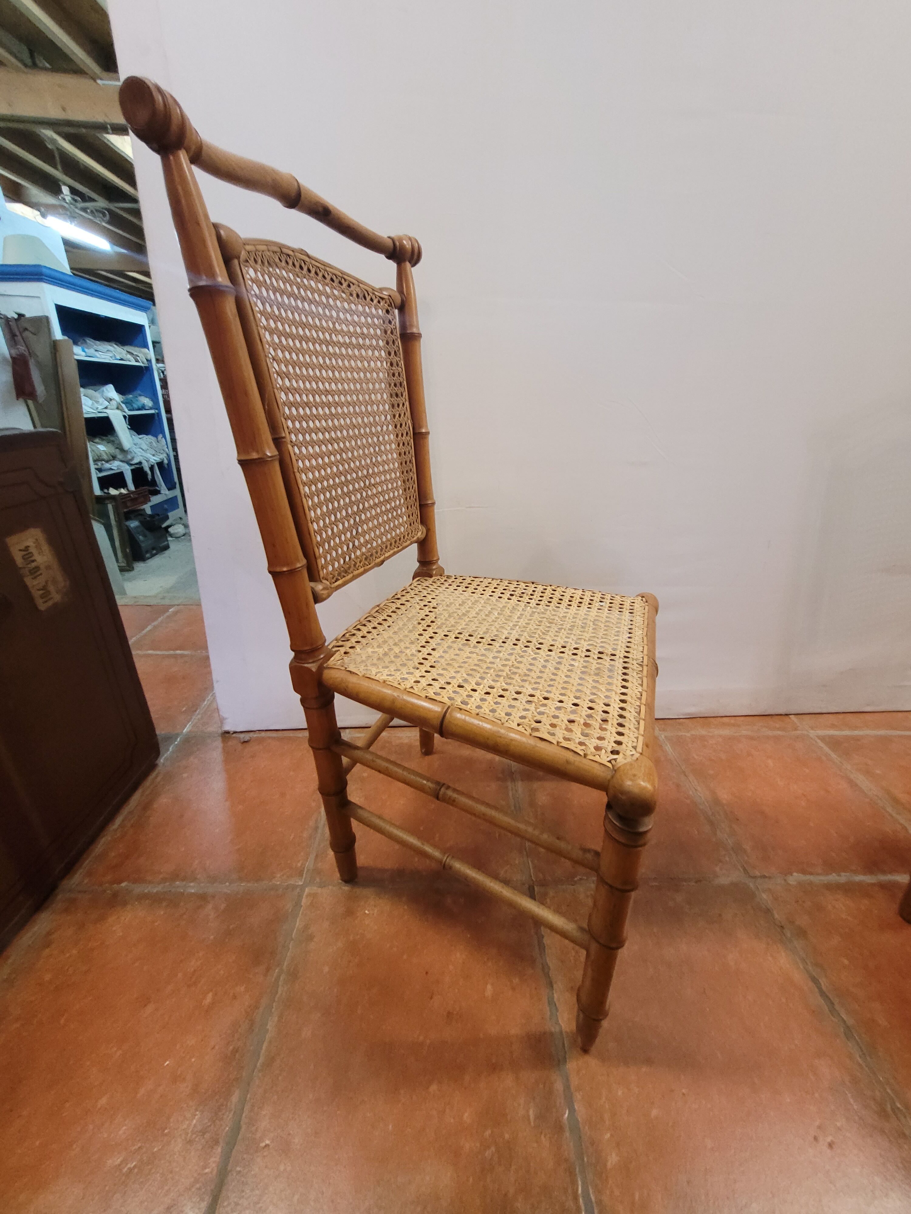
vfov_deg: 106.2
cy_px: 607
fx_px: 456
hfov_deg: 89.9
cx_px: 456
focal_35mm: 13
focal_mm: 1.74
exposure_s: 1/33
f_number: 2.2
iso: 500
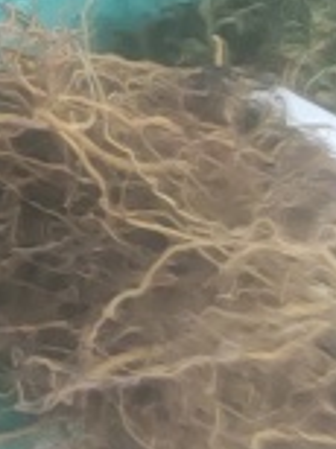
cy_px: -278
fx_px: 1441
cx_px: -803
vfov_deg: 15.9
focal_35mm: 111
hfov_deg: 9.2
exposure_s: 1/140
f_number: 2.2
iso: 100
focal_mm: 1.68
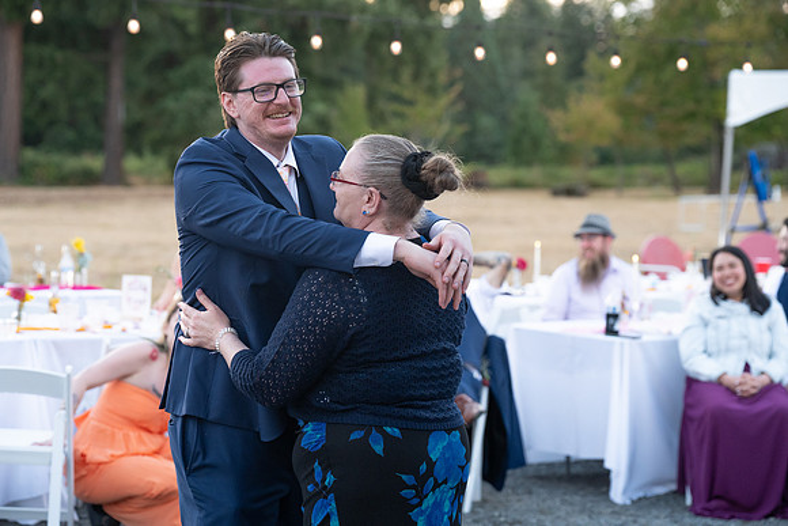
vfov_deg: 14.4
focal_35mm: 95
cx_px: 394
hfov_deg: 21.5
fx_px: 2080
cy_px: 263
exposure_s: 1/500
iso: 2000
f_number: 4
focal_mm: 95
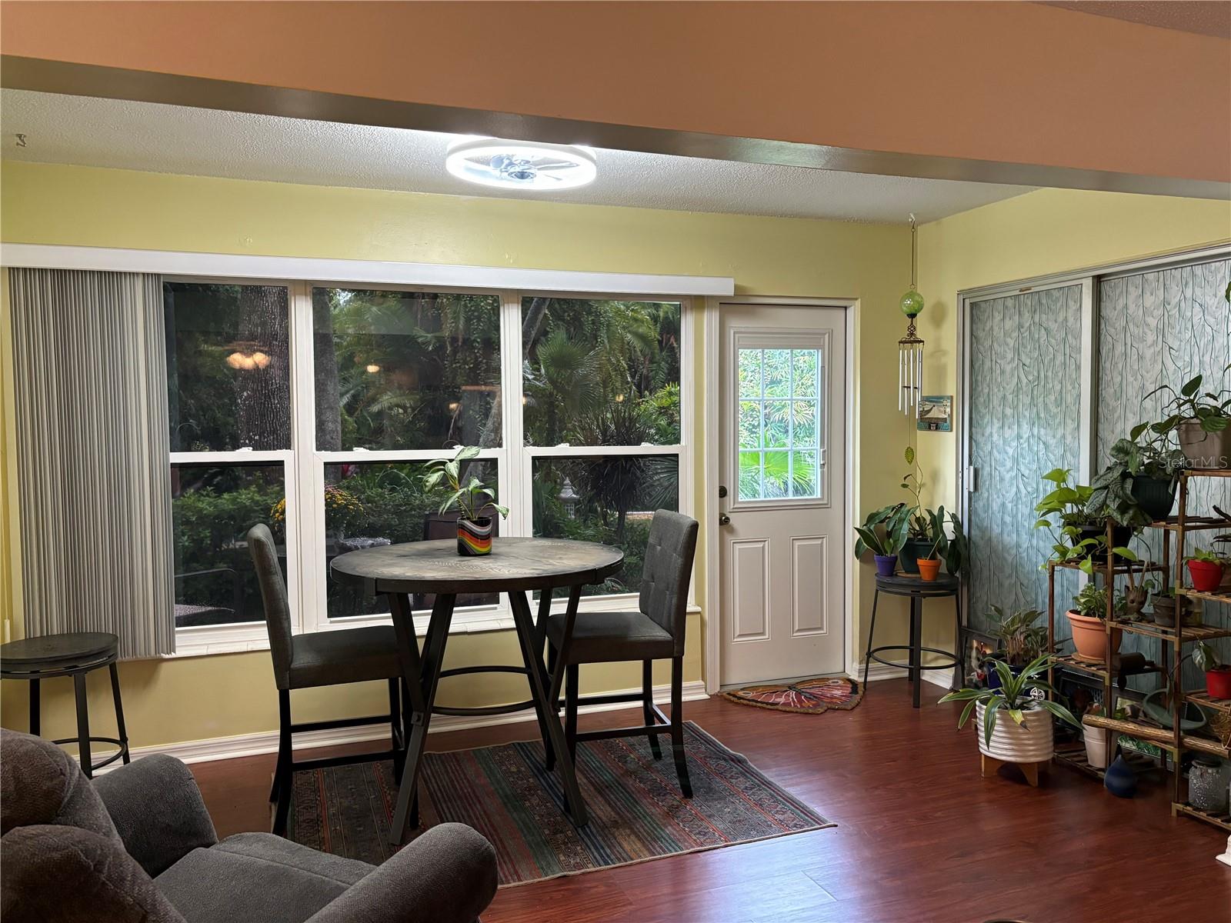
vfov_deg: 53.1
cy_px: 462
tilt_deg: -3.5
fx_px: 925
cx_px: 616
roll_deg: +0.4
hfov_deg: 67.3
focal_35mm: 26
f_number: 1.6
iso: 320
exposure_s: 1/60
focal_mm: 5.96
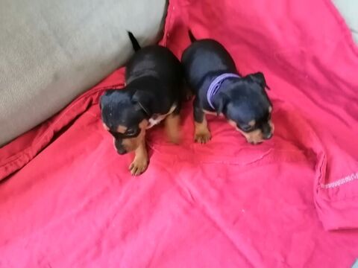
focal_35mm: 27
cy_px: 134
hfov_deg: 65.3
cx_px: 179
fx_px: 279
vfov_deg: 51.4
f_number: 1.8
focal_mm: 3.62
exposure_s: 1/20
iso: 640
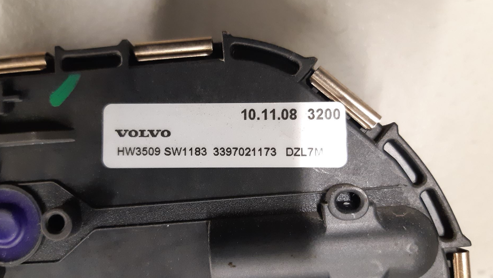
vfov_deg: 37.8
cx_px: 233
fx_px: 405
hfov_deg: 62.6
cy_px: 148
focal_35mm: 31
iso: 250
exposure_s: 1/33
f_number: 1.7
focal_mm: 3.93
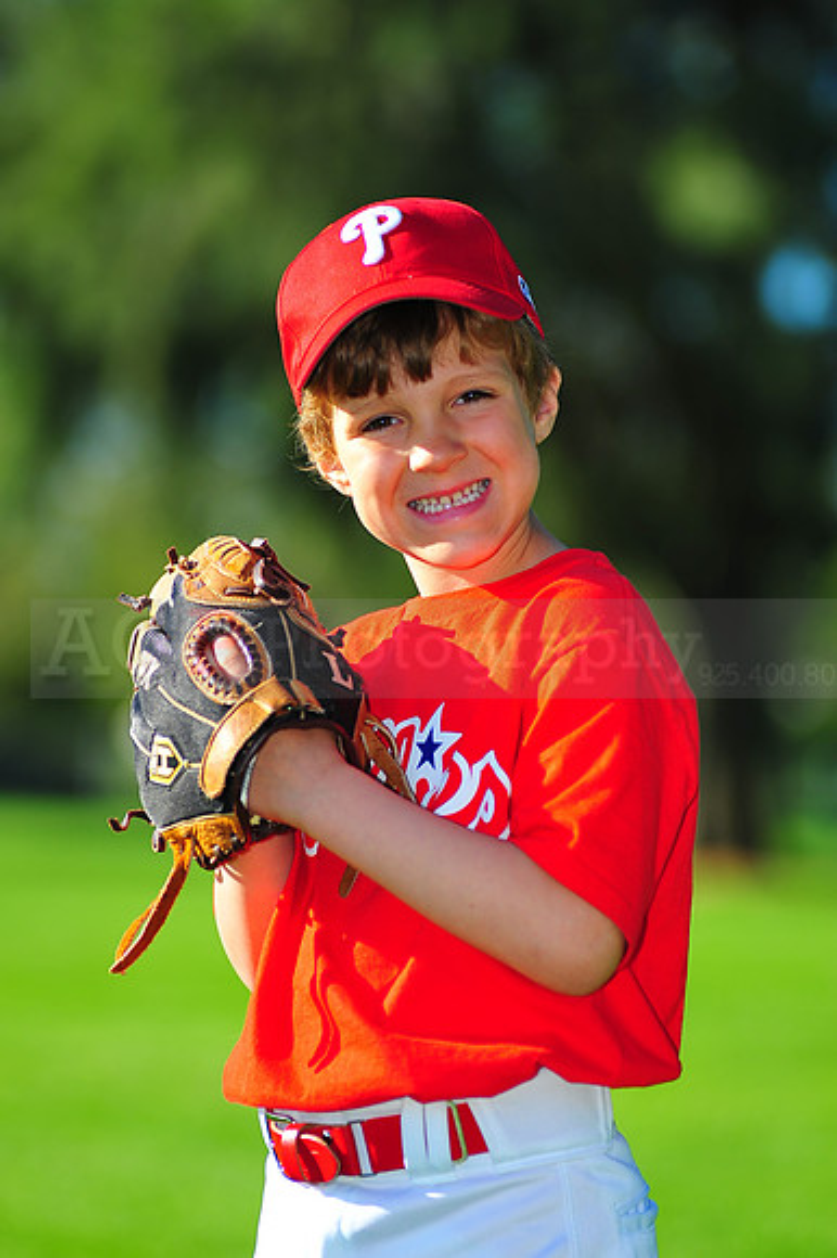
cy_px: 629
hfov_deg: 7.6
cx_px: 418
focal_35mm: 180
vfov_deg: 11.4
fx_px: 6285
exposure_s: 1/1000
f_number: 4
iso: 200
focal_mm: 180
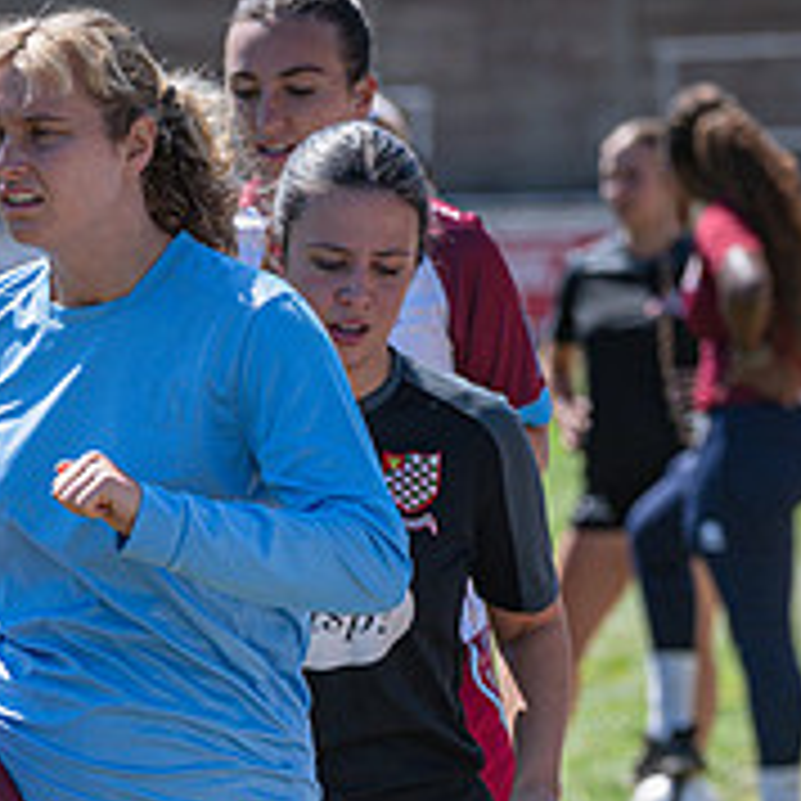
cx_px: 117
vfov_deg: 3.6
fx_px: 12802
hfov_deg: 3.6
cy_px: 978
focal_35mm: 489
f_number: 4
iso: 200
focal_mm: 123
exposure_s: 1/1600
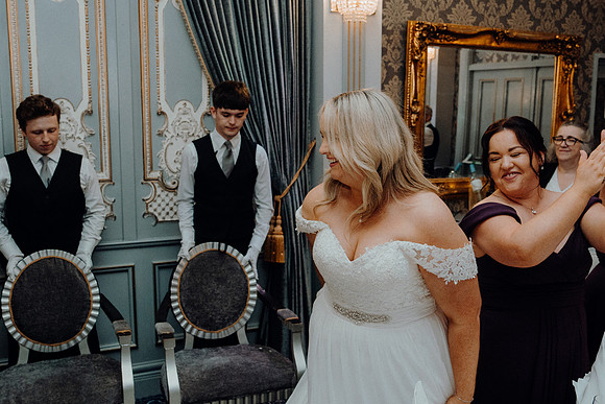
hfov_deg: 53.1
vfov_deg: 36.9
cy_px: 202
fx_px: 605
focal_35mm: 36
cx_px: 302
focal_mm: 24
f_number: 3.5
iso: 2500
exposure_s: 1/160
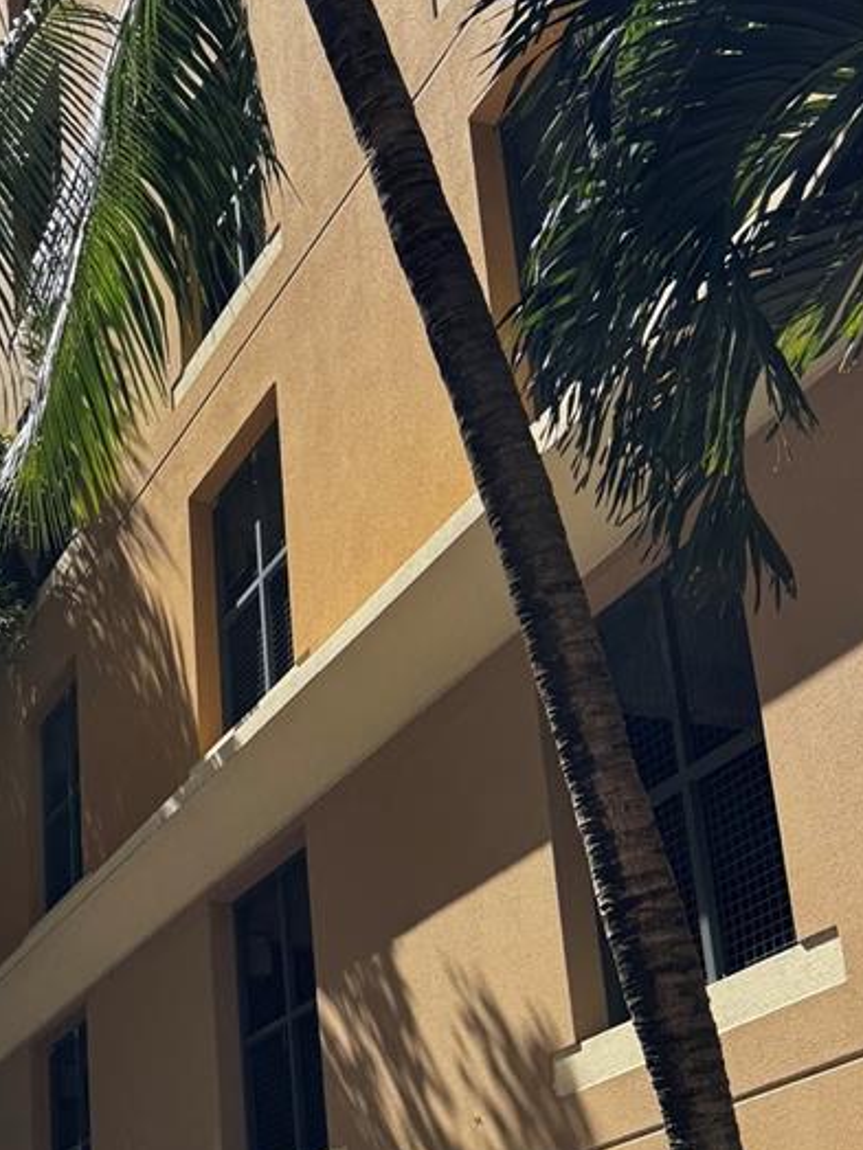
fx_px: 1828
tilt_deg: +21.3
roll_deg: -0.5
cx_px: -108
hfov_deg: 24.6
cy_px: 952
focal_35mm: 55
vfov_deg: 33.7
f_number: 1.78
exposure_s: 1/2174
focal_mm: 6.76
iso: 80
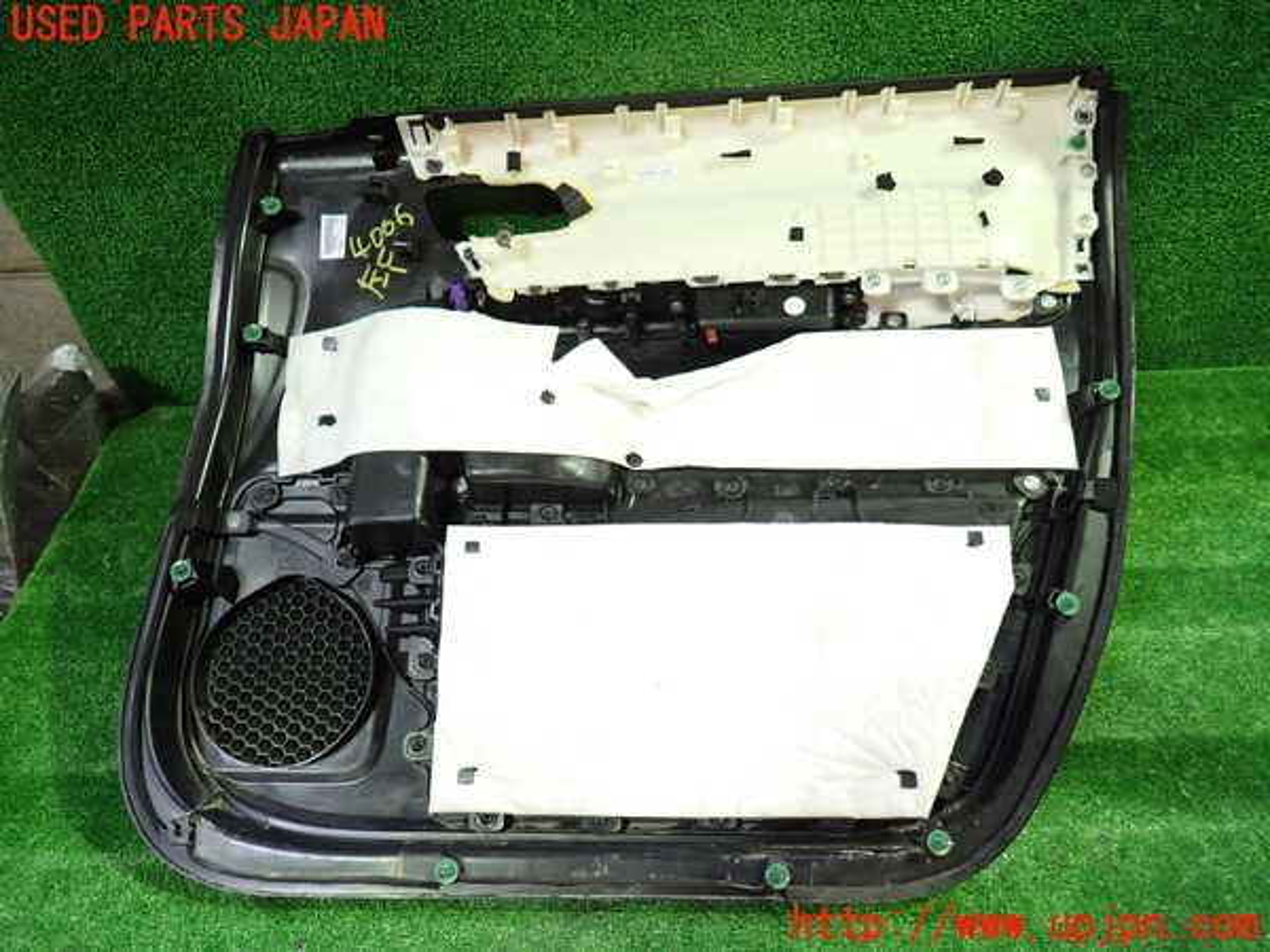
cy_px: 476
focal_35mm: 25
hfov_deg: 69.4
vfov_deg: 54.9
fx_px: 917
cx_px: 635
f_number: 2
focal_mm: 4.5
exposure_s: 1/30
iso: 320
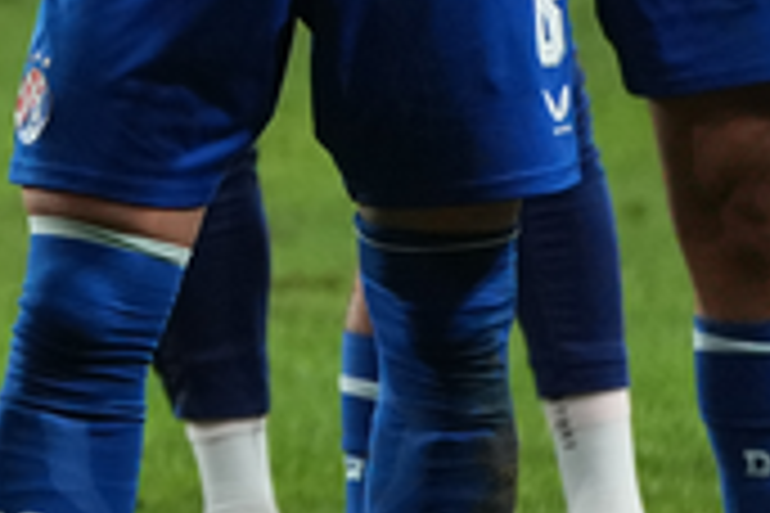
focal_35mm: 997
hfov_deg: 2.0
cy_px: -668
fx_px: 21323
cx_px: -1824
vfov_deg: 1.4
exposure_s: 1/1600
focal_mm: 133
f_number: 2.8
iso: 1600
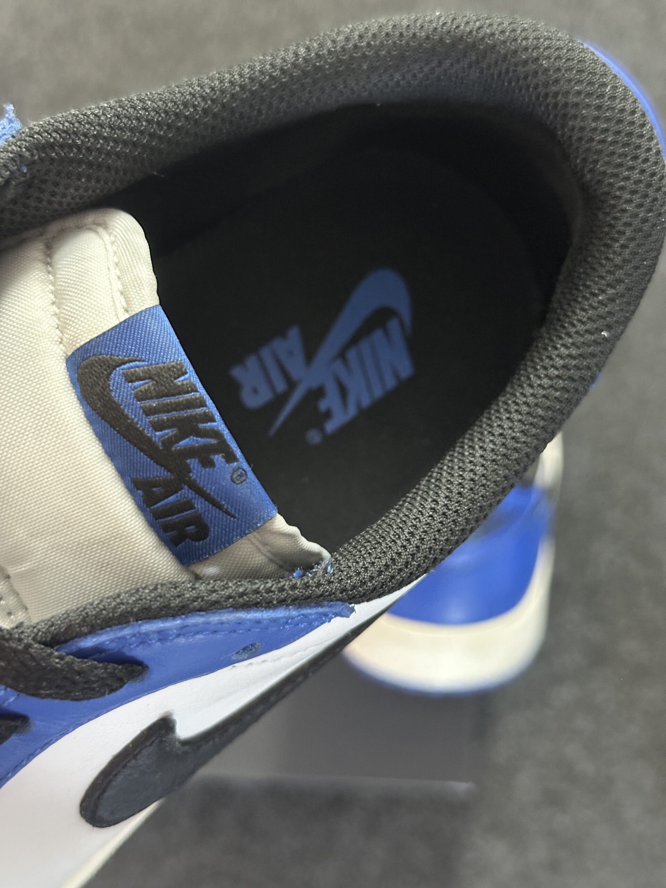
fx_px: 1231
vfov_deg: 39.7
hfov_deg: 30.3
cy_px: 444
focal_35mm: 48
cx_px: 333
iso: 500
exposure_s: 1/25
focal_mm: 6.86
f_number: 1.78
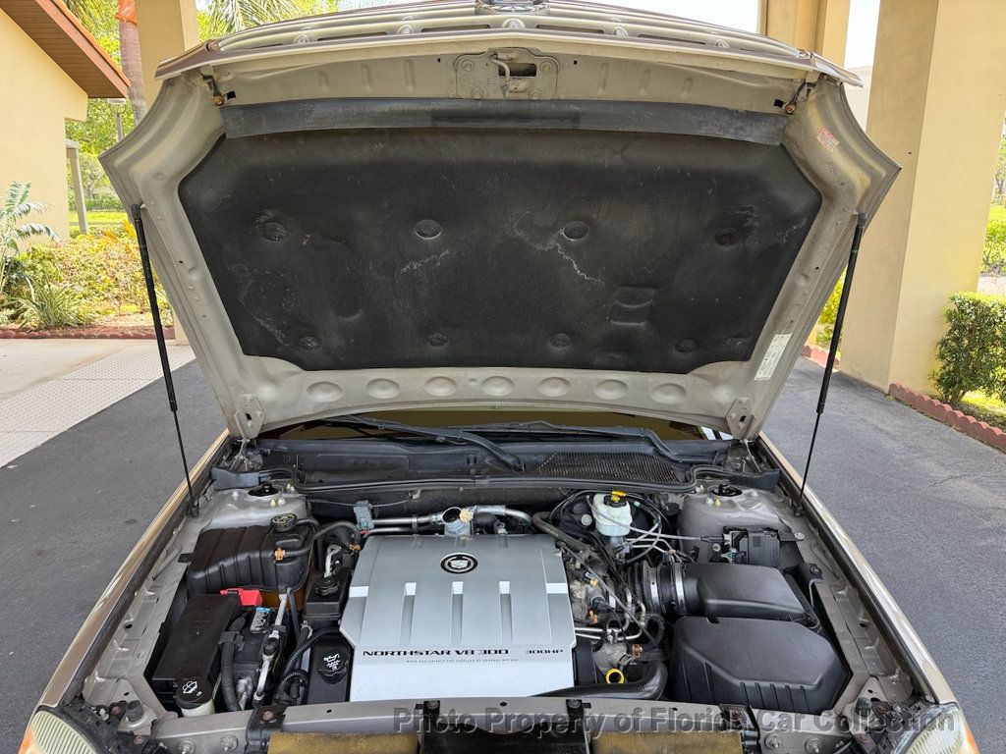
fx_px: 697
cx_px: 503
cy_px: 377
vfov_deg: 56.8
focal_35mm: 24
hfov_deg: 71.6
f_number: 1.78
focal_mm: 6.76
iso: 80
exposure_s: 1/177
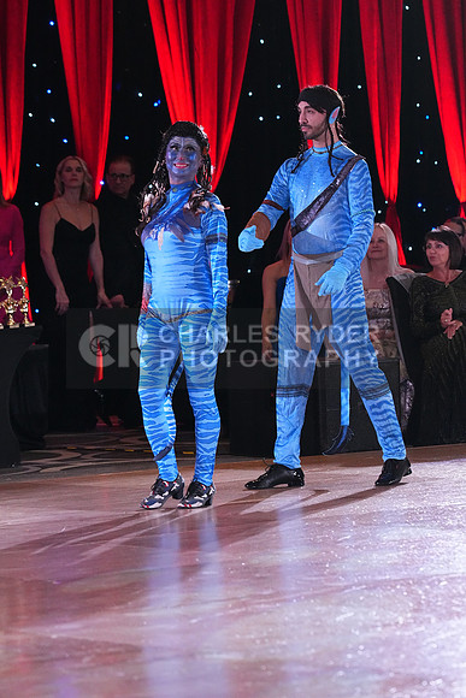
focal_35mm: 171
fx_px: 3318
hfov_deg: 8.0
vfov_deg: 12.0
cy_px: 349
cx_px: 233
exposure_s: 1/400
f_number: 5.6
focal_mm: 171
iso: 10000
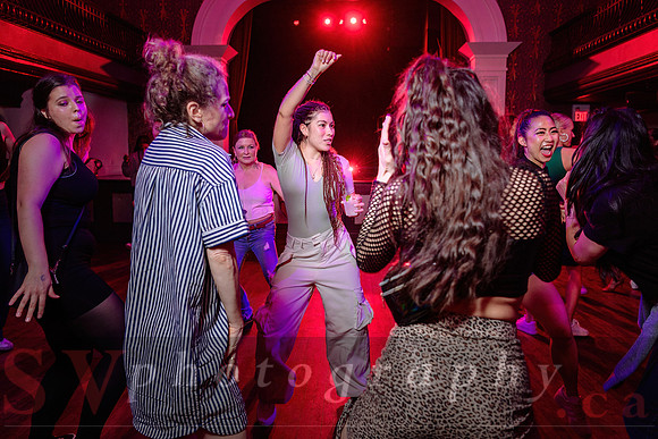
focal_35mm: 26
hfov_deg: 69.1
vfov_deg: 49.3
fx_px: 478
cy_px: 203
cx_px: 333
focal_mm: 24
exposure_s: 1/80
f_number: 3.2
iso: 1000
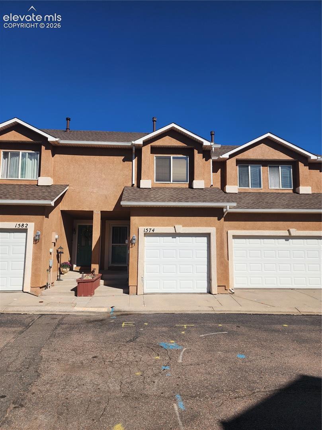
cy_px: 215
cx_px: 161
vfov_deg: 73.9
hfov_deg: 58.8
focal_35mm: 23
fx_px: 285
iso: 12
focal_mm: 6.4
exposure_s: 1/1686
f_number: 1.8
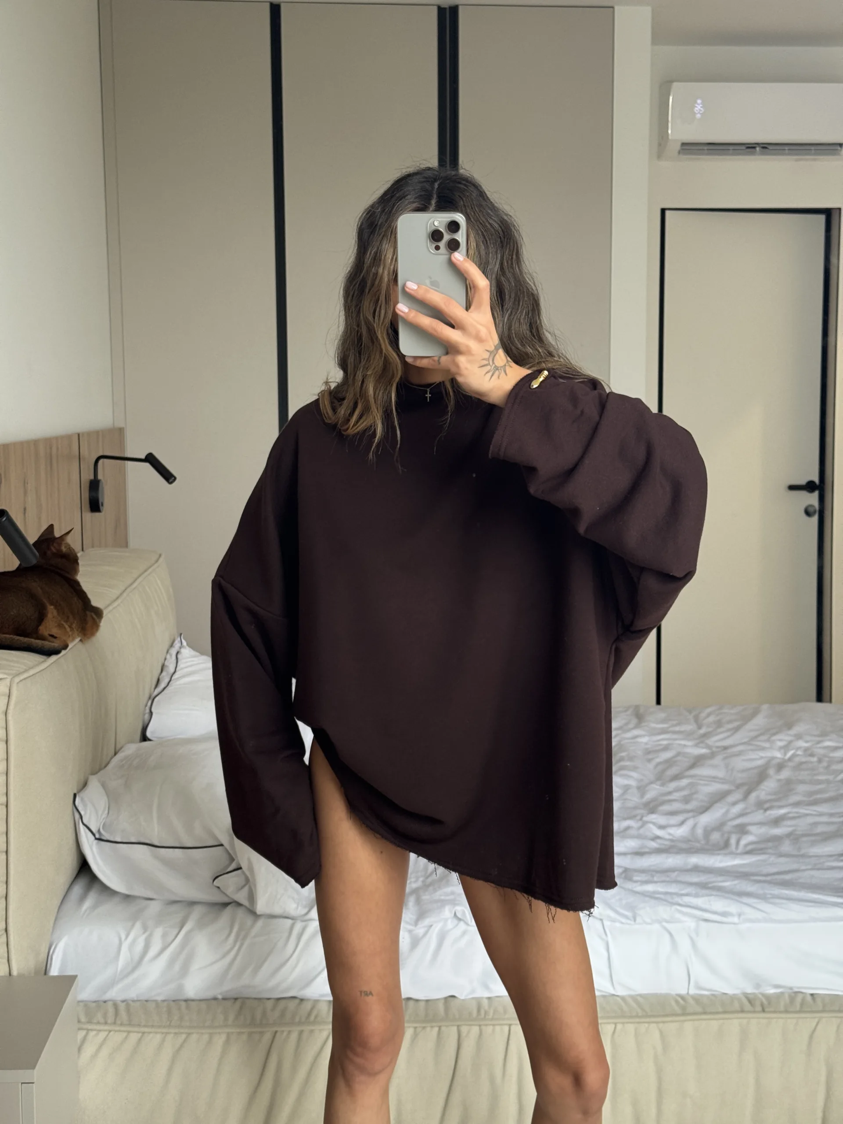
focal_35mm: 48
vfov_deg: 39.7
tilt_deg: -16.4
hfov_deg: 30.3
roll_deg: -0.3
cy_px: 562
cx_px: 422
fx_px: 1559
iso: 100
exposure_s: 1/60
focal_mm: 6.76
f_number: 1.78
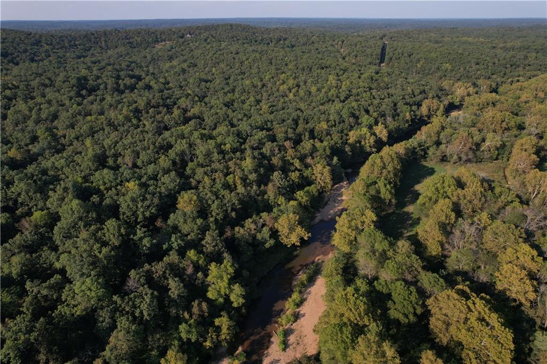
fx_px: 334
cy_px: 182
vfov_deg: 57.2
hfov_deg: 78.6
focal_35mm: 22
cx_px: 274
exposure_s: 1/1600
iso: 100
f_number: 2.8
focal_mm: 8.38
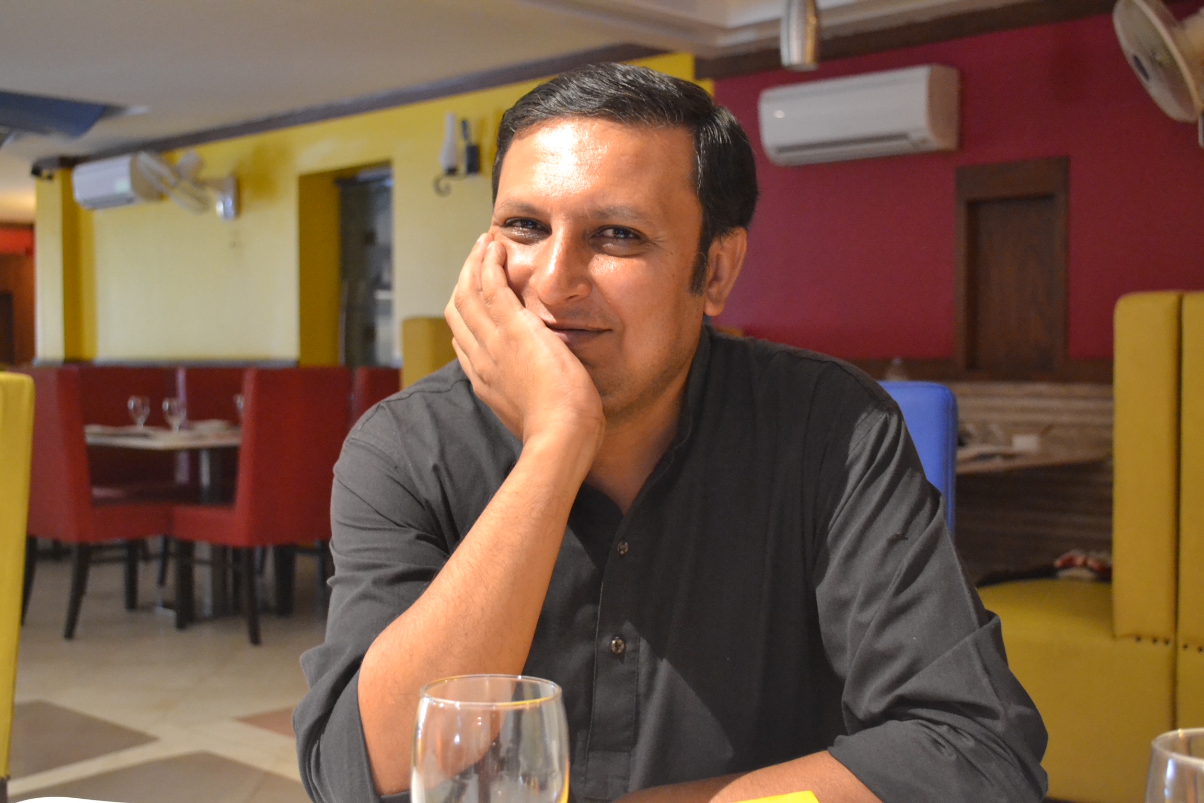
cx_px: 602
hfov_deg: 43.6
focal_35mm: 45
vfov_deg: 29.9
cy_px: 402
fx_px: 1505
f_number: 4.5
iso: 3200
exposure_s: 1/8
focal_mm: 30
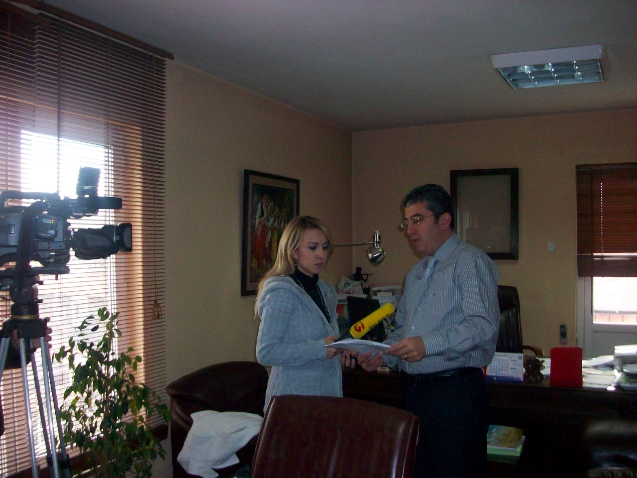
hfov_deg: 54.0
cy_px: 239
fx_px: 626
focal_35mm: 34
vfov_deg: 41.8
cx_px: 318
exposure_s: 1/60
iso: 200
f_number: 2.8
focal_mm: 5.7
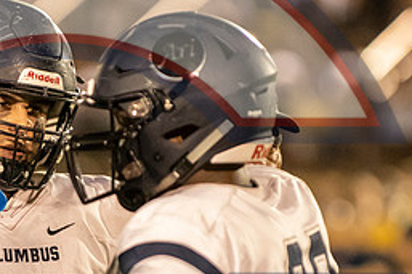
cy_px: 208
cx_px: 55
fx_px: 7743
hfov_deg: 3.0
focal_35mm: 677
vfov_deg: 2.0
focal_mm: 200
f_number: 2.8
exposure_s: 1/1000
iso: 10000
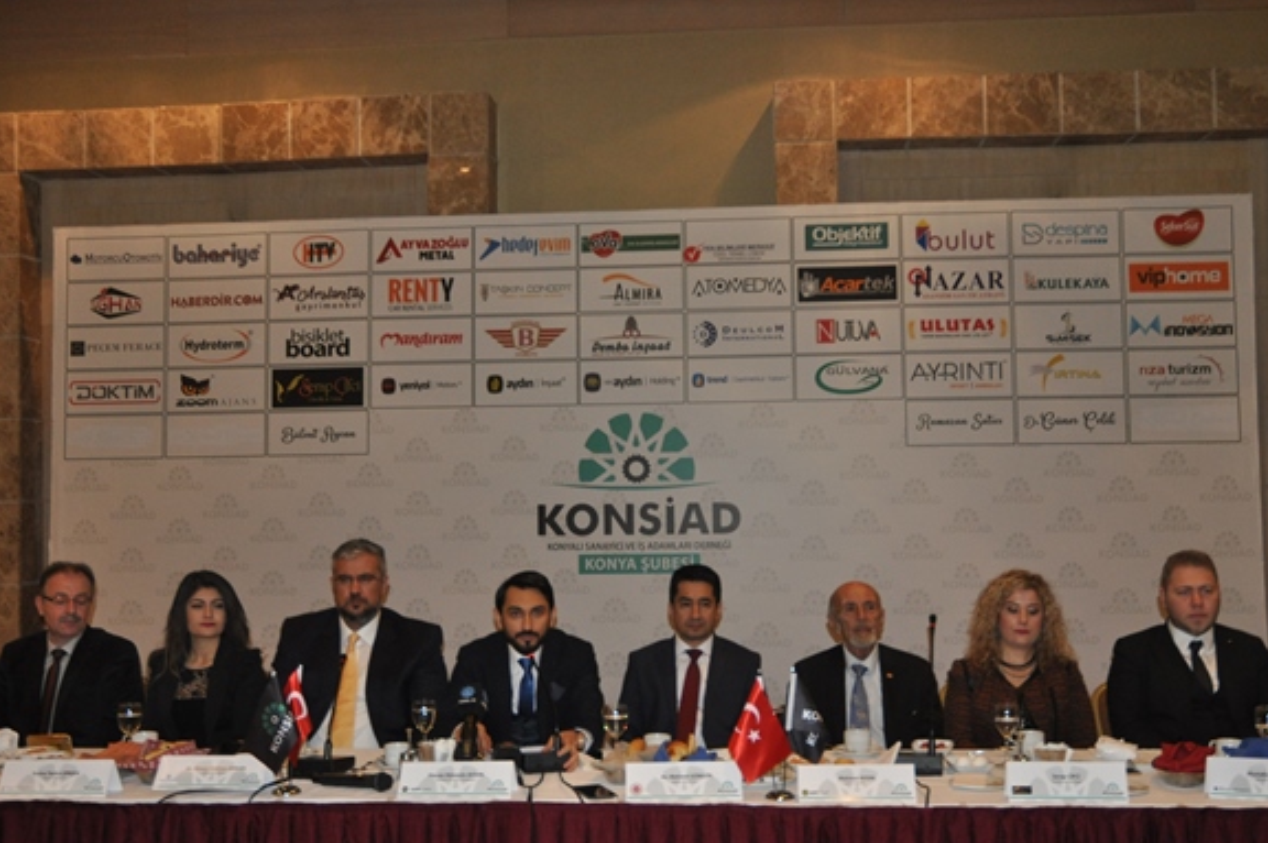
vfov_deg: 33.3
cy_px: 466
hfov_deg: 48.5
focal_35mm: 40
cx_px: 658
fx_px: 1408
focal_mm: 24
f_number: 3.8
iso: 800
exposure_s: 1/60
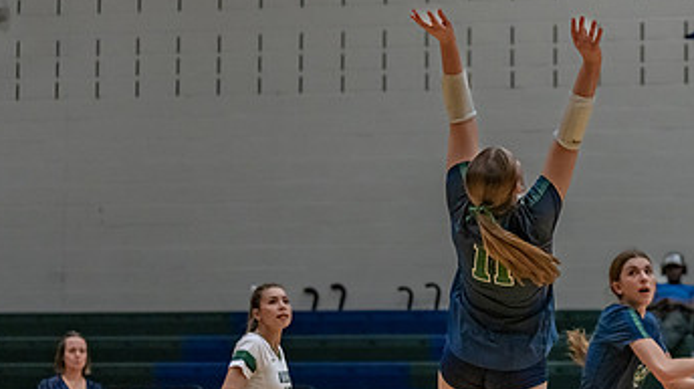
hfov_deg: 15.2
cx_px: 550
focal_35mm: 141
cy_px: 231
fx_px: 2593
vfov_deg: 8.6
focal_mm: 70
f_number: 2.8
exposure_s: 1/1000
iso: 2500
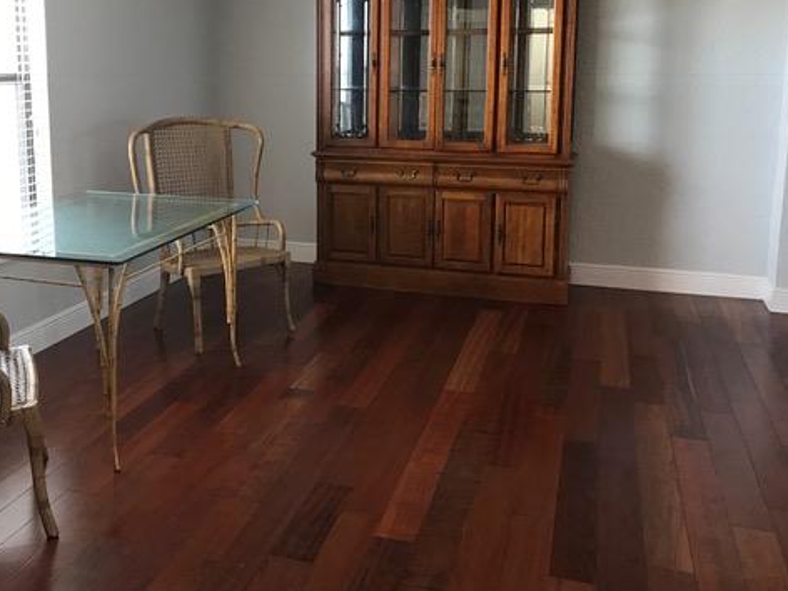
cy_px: 207
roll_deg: +0.8
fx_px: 865
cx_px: 314
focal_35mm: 38
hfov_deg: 48.7
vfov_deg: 37.4
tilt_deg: -10.7
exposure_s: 1/24
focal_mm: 3.99
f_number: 1.8
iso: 40
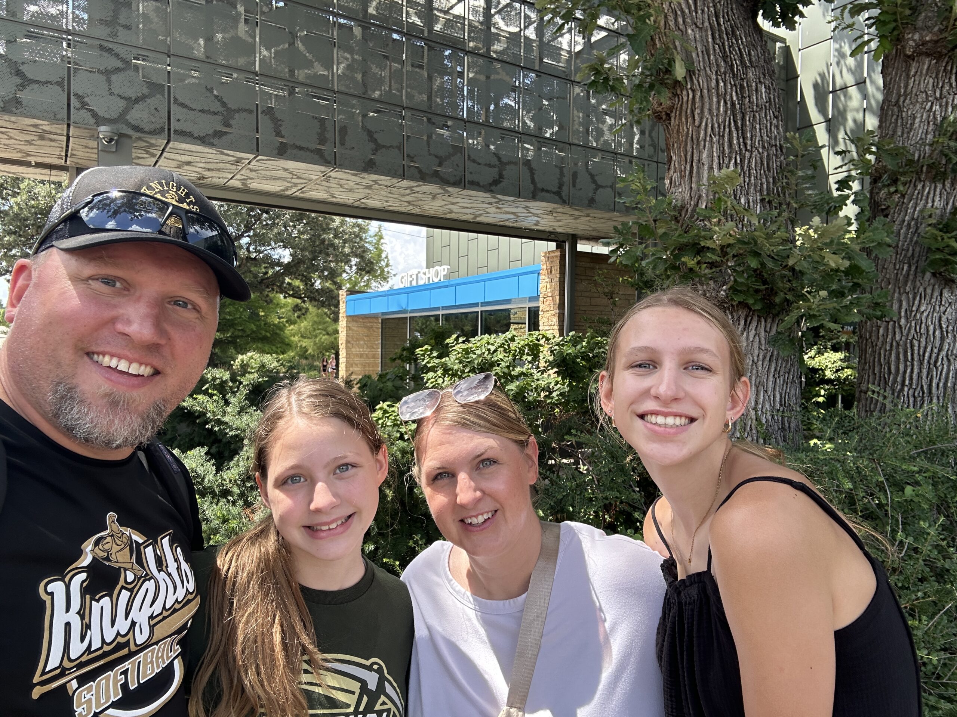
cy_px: 358
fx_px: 636
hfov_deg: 73.9
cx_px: 478
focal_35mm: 23
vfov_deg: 58.9
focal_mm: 2.69
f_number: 1.9
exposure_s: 1/376
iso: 25
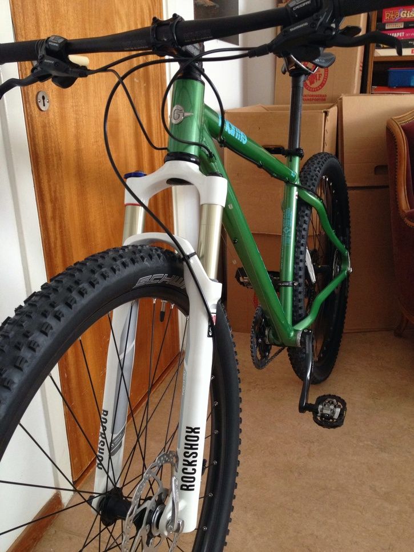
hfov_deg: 40.7
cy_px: 276
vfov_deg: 52.6
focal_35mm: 35
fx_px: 558
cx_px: 207
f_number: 2.4
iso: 160
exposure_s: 1/20
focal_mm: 4.28
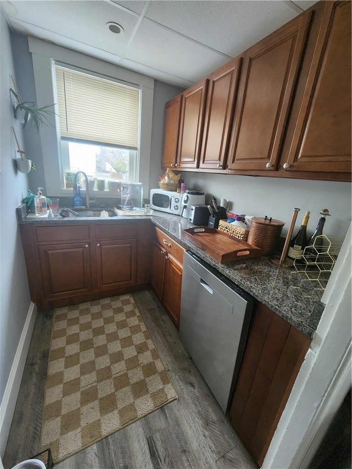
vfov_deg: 106.2
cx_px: 176
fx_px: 176
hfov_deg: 89.9
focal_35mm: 13
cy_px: 234
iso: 320
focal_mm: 2.2
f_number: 2.2
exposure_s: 1/60
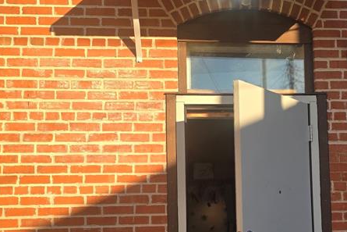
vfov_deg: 24.5
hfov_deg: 35.8
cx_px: 239
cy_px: 162
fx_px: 530
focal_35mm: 55
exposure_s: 1/360
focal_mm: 6.3
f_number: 1.7
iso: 12
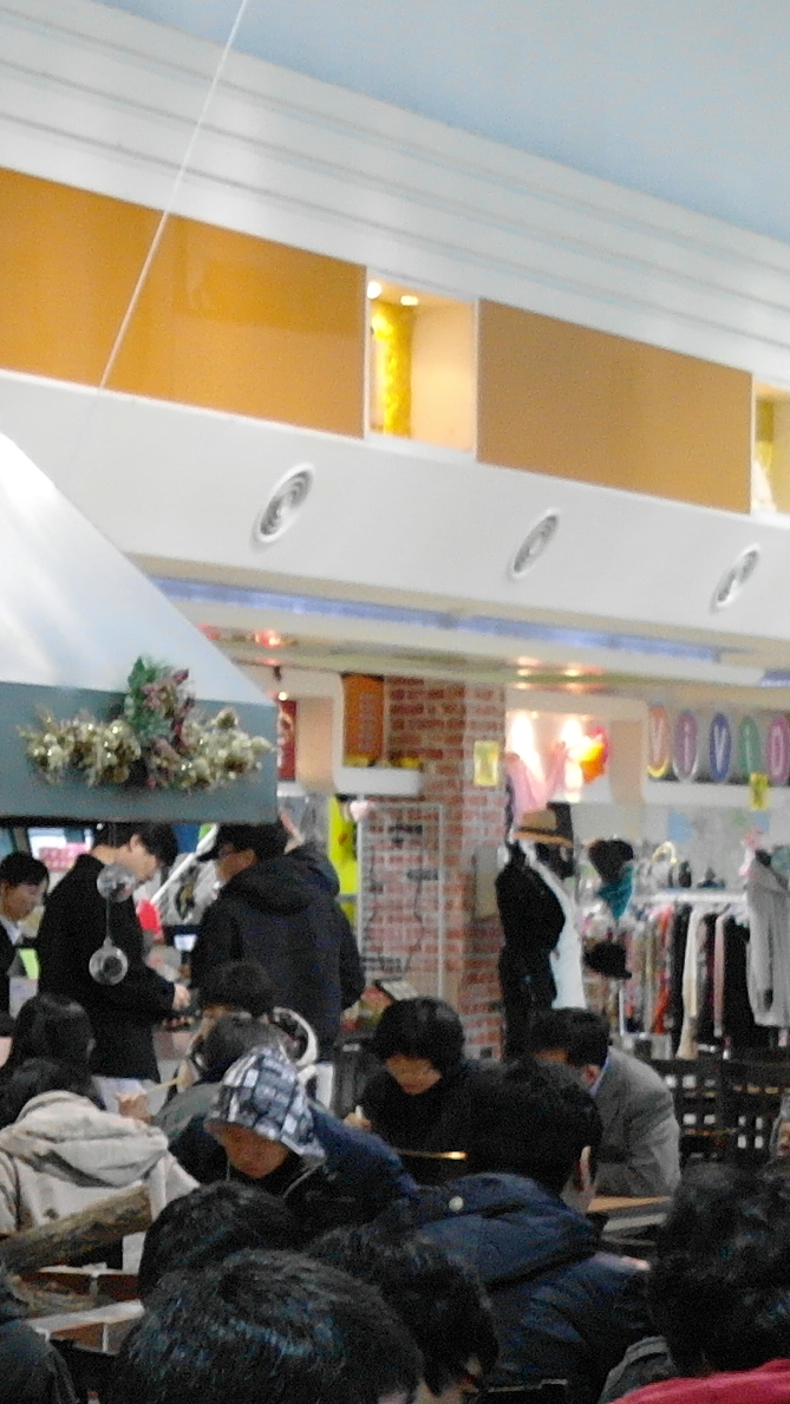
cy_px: 1219
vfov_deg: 17.2
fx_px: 4580
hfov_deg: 9.7
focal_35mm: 123
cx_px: -230
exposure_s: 1/30
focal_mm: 24
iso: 800
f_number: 4
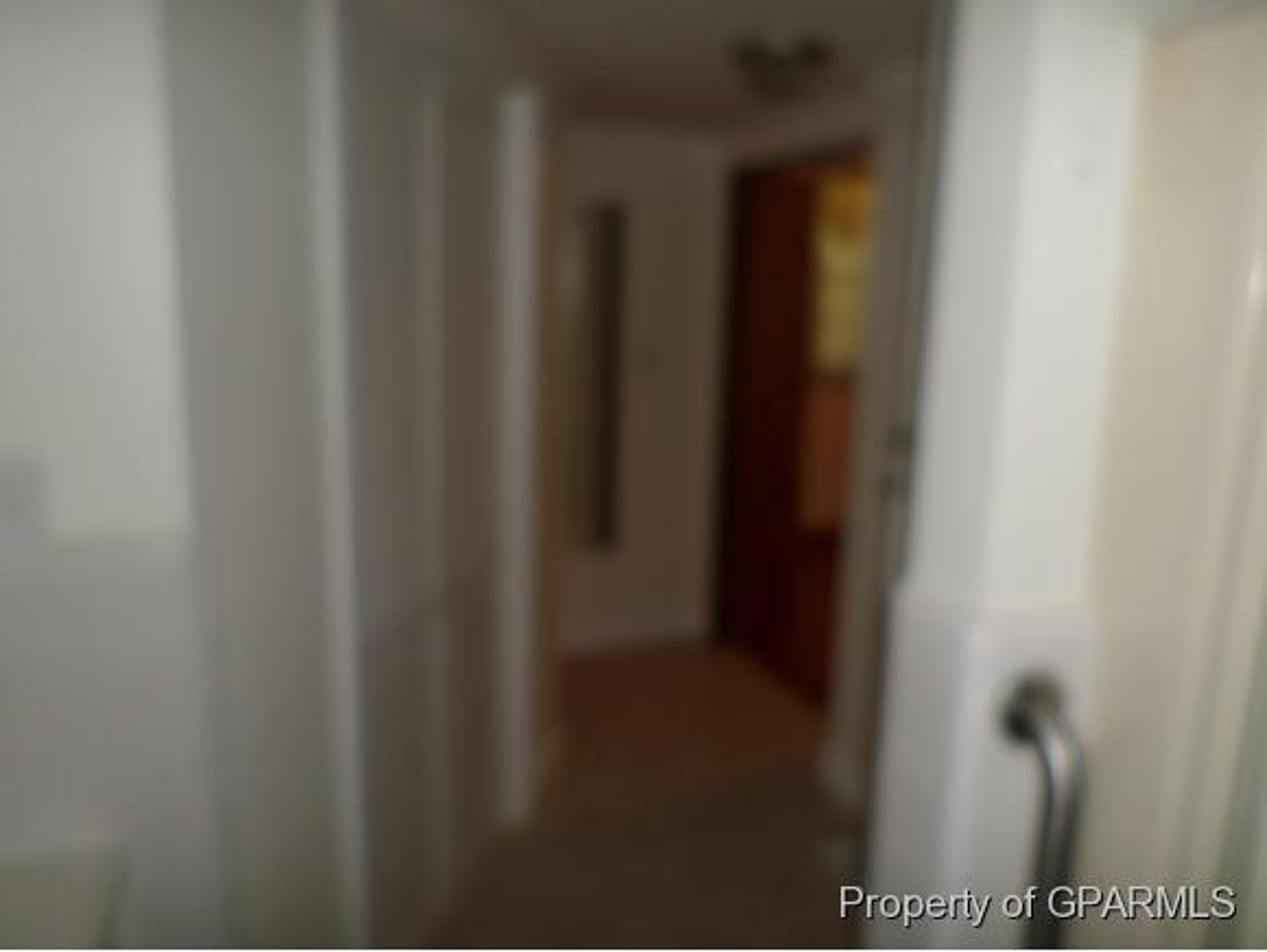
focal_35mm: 25
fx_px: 916
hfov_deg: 69.3
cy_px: 476
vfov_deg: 54.9
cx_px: 634
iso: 100
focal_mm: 4.5
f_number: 2.5
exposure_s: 1/30
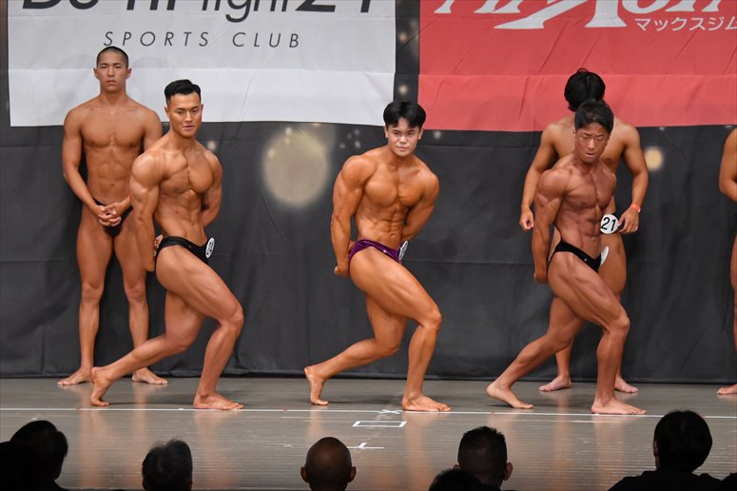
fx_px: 3745
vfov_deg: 7.5
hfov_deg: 11.2
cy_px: 246
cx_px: 368
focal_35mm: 183
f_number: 5.6
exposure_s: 1/400
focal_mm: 122
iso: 5000
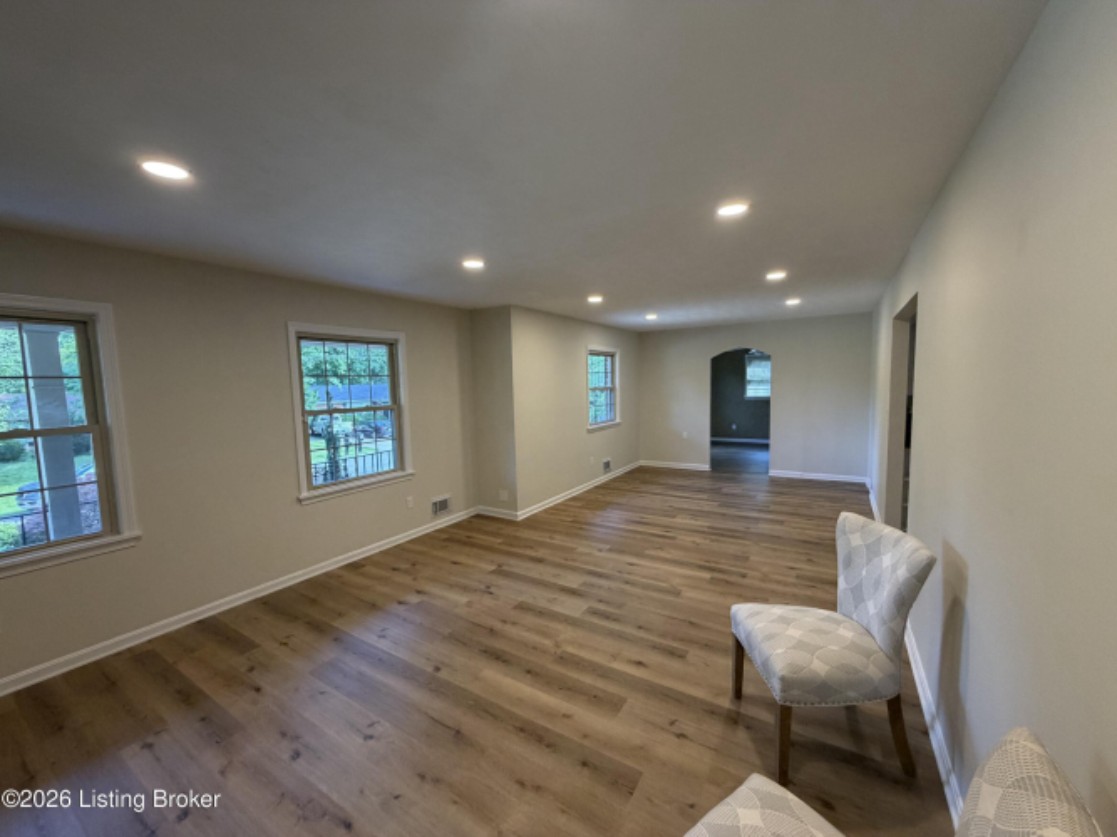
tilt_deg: -4.4
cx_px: 558
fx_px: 452
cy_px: 418
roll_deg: +1.9
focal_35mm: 14
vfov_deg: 85.7
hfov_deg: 102.1
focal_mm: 2.22
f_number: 2.2
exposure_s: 1/120
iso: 320
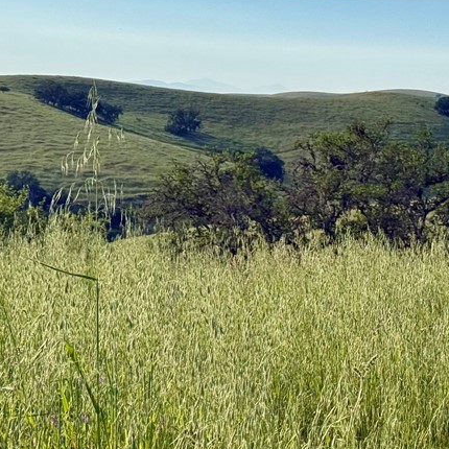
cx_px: 383
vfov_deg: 17.2
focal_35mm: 101
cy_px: 278
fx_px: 1482
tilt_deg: -9.7
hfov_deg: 17.0
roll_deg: -3.0
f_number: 1.78
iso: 64
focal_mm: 6.76
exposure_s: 1/6024
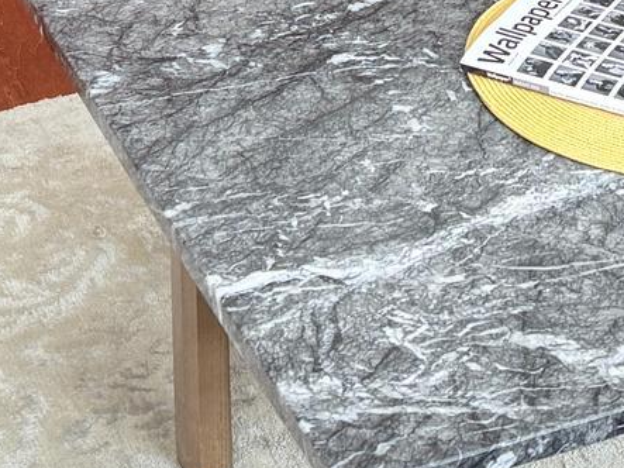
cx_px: 286
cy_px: -531
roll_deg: -0.2
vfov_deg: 11.7
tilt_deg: -9.6
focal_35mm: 111
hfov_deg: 17.7
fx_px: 2000
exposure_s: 1/120
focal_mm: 6.76
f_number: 1.78
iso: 160
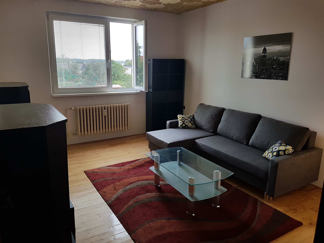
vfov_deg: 53.1
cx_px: 162
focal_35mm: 26
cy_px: 122
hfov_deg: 67.3
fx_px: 243
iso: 40
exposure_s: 1/295
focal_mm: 4.2
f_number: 1.7
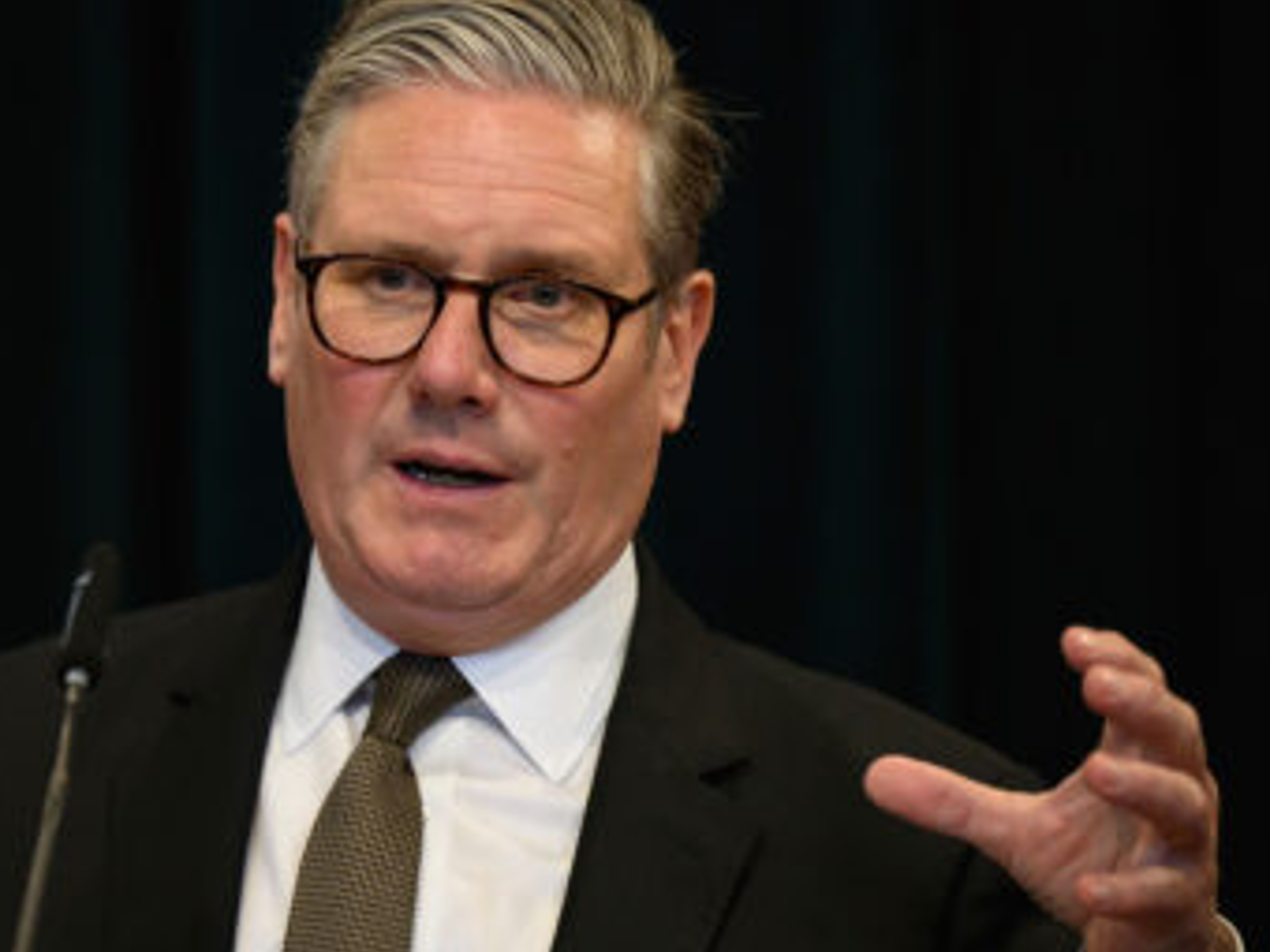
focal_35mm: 292
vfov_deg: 5.1
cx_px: 260
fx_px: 10713
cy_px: 534
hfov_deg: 6.8
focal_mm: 160
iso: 2000
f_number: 2.8
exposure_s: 1/500
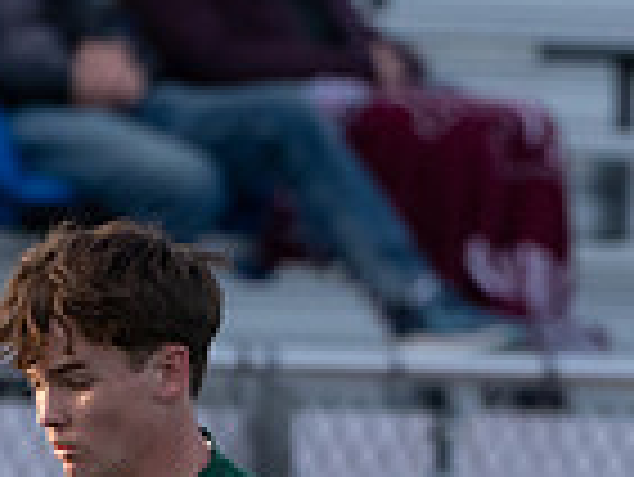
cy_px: 778
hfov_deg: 0.8
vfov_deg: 0.6
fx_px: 44672
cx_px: 206
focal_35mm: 2437
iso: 1000
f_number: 5.6
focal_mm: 400
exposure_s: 1/1250
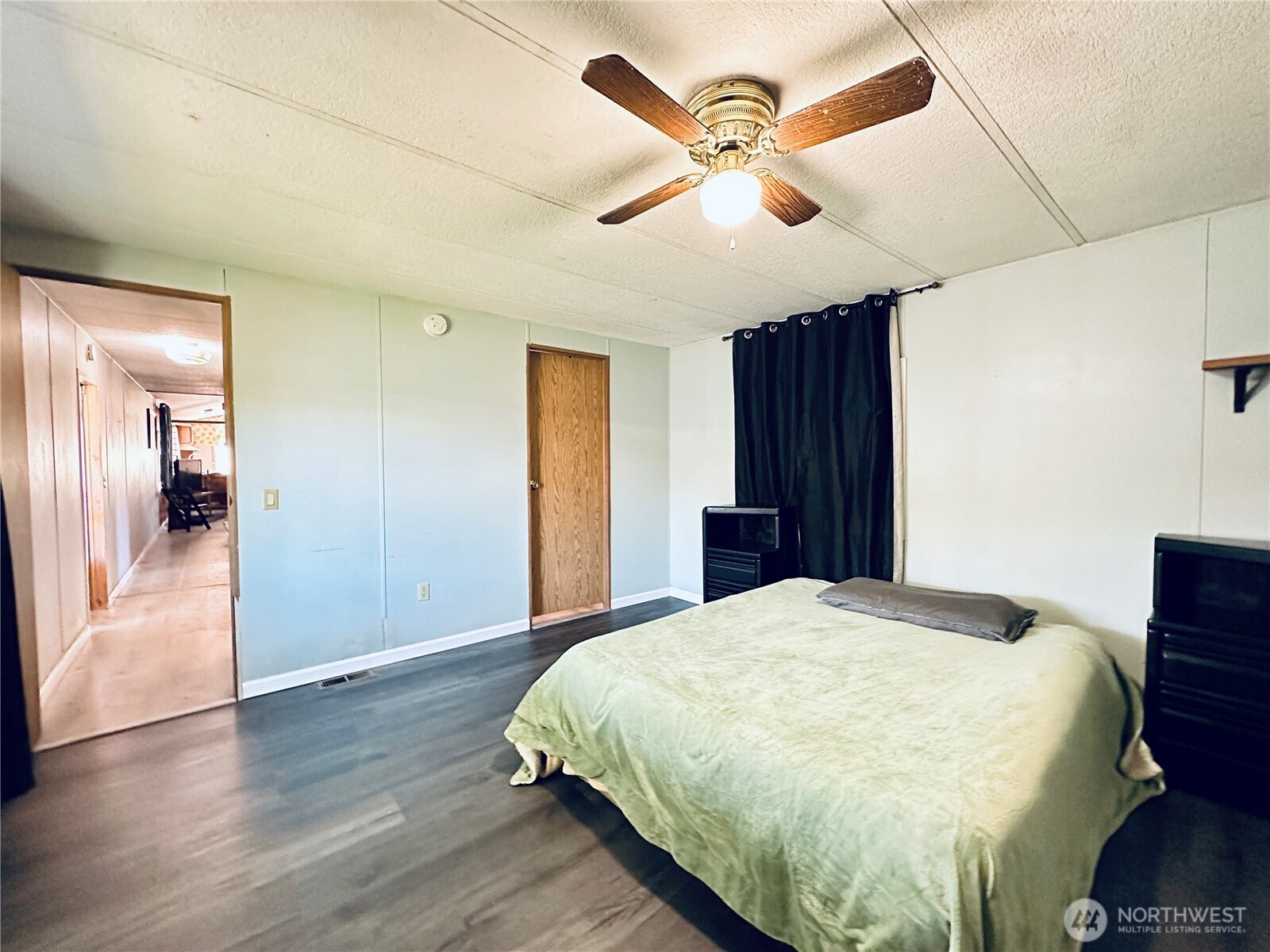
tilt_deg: -0.8
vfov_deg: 85.7
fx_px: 514
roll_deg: -0.5
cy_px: 476
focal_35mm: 14
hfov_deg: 102.1
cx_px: 635
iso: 1000
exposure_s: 1/60
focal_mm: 2.22
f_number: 2.2
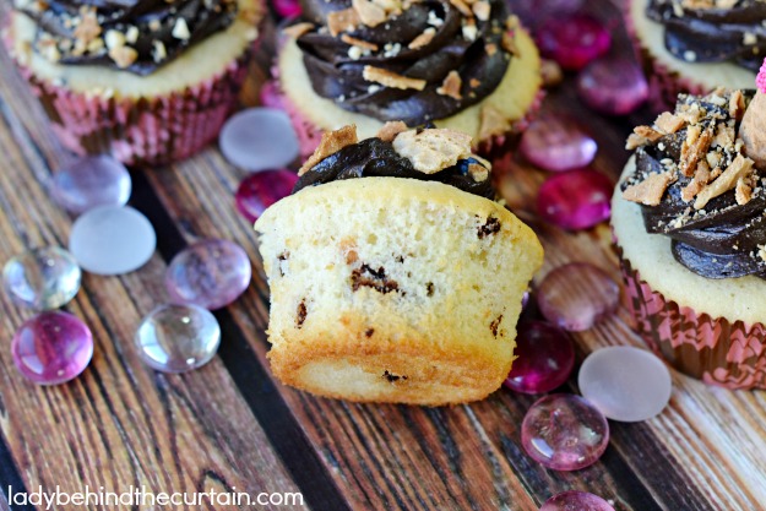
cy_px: 256
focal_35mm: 75
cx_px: 383
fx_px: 1596
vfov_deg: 18.2
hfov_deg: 27.0
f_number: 5
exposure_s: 1/80
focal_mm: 50
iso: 400
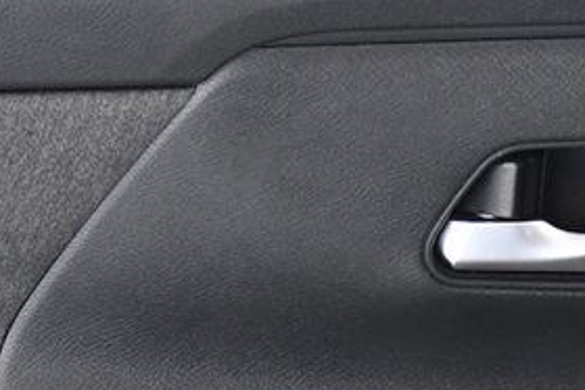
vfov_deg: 7.2
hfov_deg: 10.8
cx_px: 305
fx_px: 3089
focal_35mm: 190
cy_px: 429
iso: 2500
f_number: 4.2
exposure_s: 1/200
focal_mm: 35
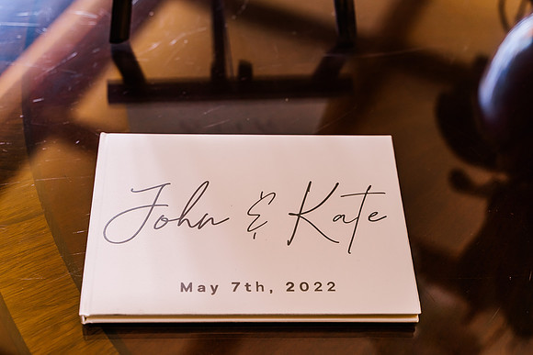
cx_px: 266
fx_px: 888
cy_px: 178
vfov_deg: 22.6
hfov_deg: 33.4
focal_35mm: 60
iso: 800
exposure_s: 1/100
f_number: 4
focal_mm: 60
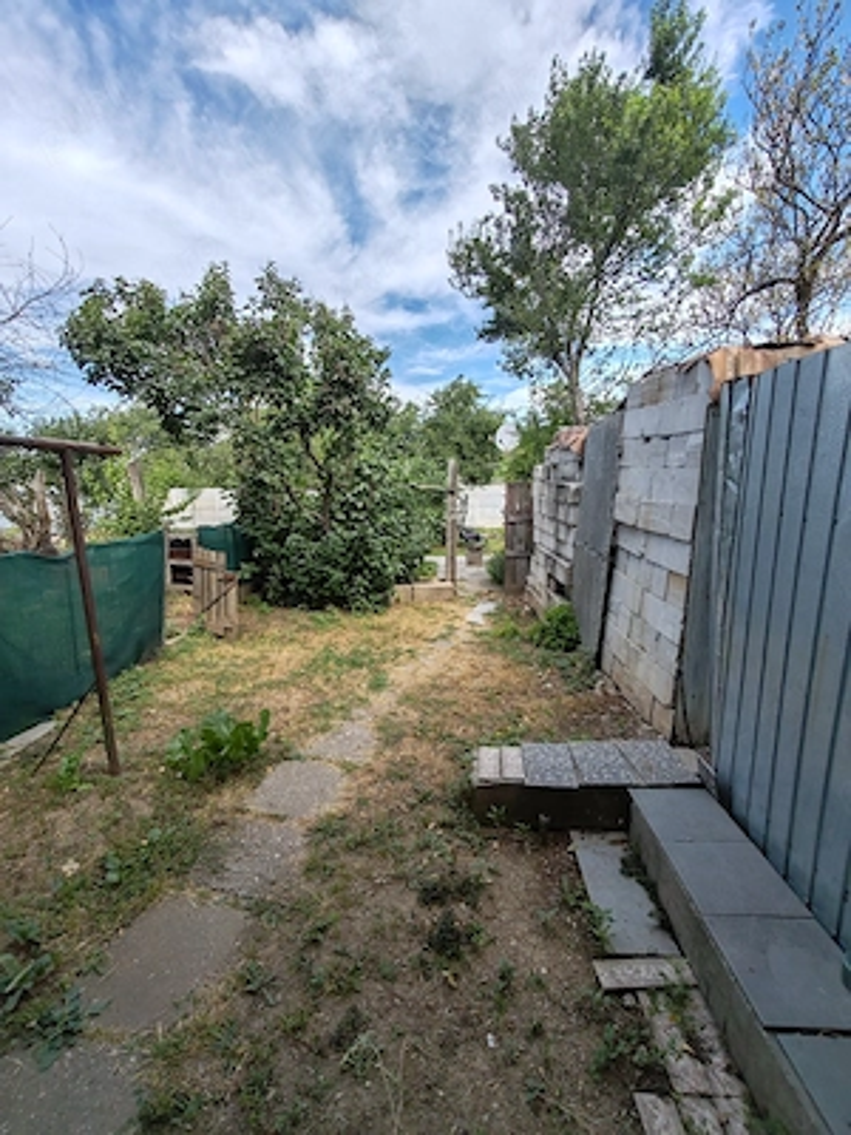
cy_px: 568
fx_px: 524
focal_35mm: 16
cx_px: 426
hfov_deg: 78.1
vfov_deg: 94.5
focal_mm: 1.96
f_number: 2.2
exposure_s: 1/1000
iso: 50
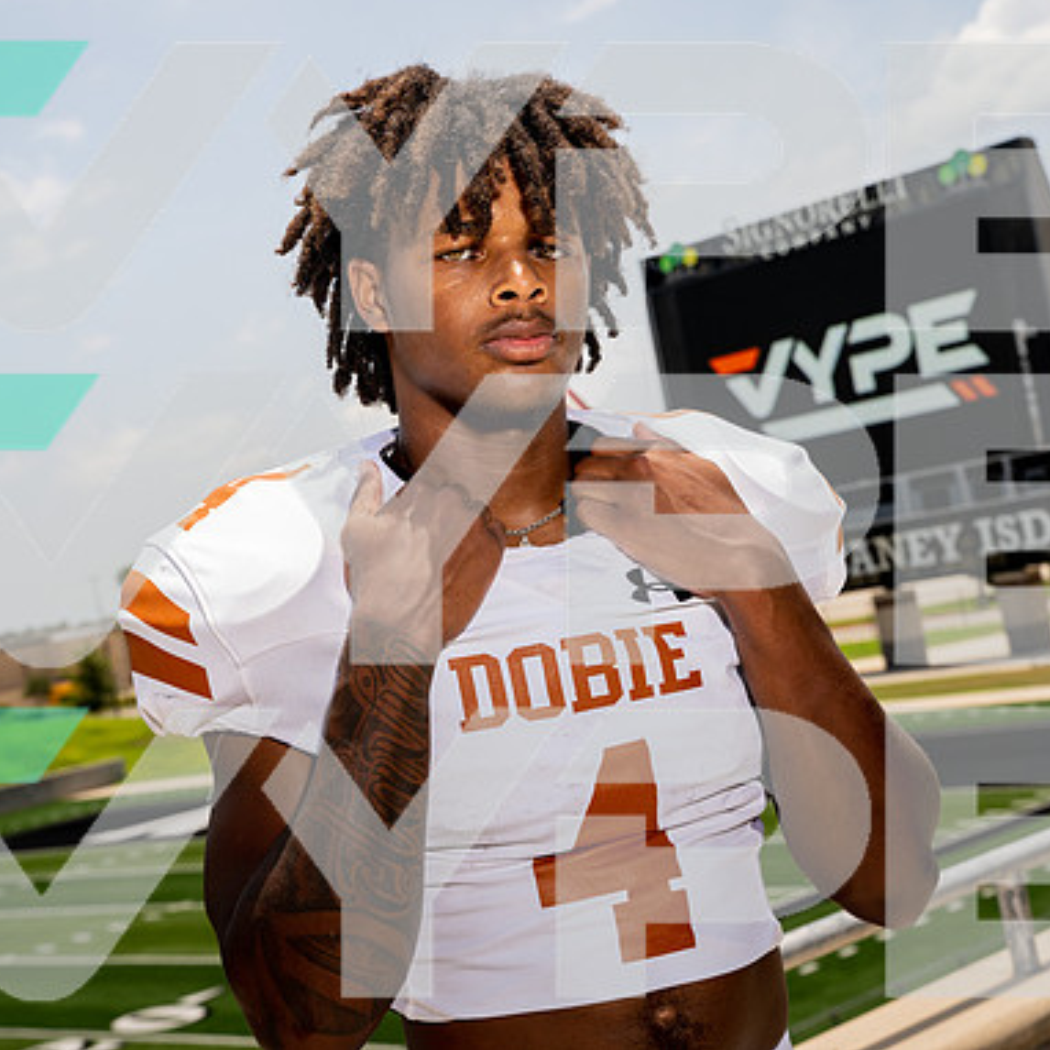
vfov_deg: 27.7
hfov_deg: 27.7
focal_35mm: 62
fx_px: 2128
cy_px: 521
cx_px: 511
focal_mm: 48
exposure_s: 1/250
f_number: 7.1
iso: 100
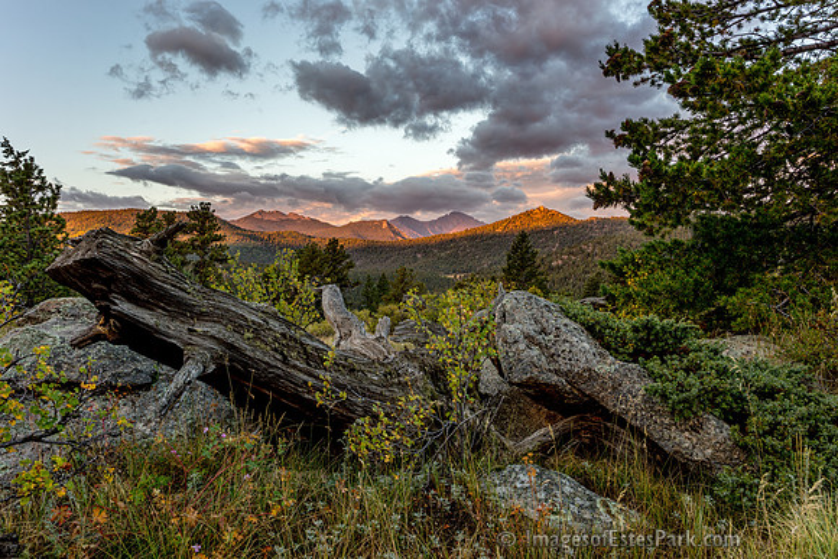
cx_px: 419
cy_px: 280
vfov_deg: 43.6
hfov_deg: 61.9
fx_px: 698
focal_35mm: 30
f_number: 13
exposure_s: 1/4
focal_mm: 30
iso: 100
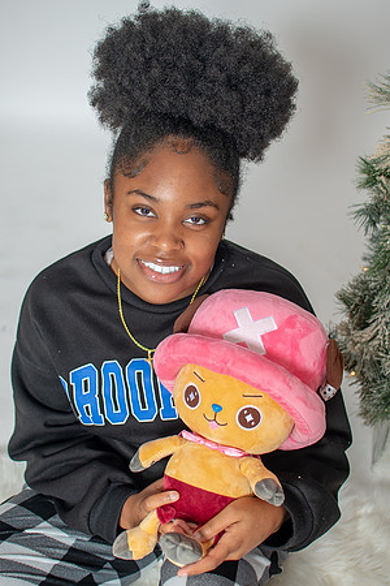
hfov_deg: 26.0
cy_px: 293
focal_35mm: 52
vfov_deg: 38.2
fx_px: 845
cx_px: 195
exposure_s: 1/250
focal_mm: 35
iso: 100
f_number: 3.2
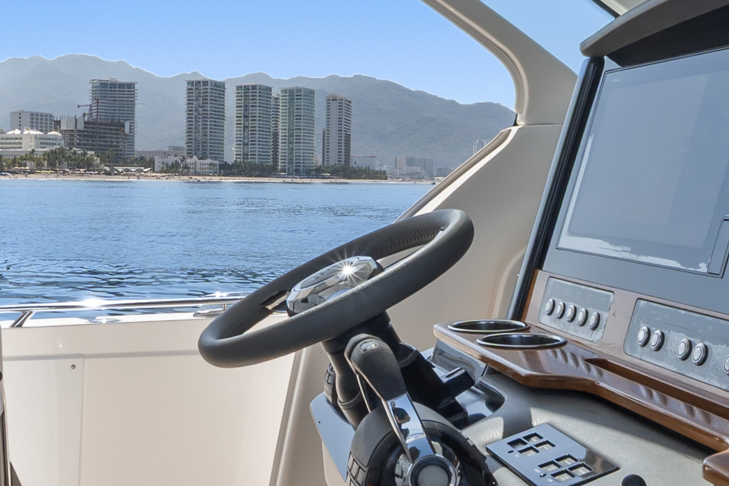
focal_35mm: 55
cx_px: 133
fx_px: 1114
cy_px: 223
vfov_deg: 24.6
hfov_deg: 35.0
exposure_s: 1/320
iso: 250
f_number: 9
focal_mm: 10
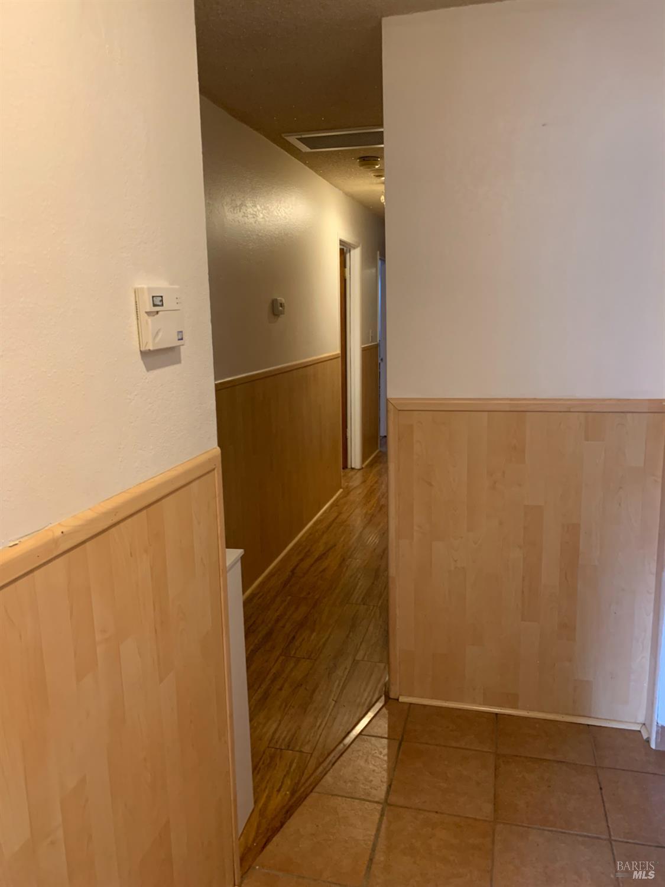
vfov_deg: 67.3
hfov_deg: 53.1
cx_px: 332
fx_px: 666
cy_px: 444
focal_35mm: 26
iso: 400
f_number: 1.8
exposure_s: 1/60
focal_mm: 4.25
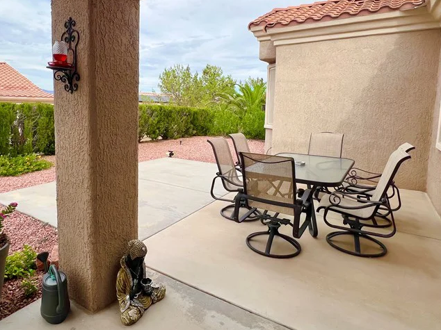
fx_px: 267
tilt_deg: -5.8
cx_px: 183
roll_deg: -1.0
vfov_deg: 62.9
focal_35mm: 21
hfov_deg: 78.4
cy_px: 133
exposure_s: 1/1004
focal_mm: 1.57
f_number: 1.8
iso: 32
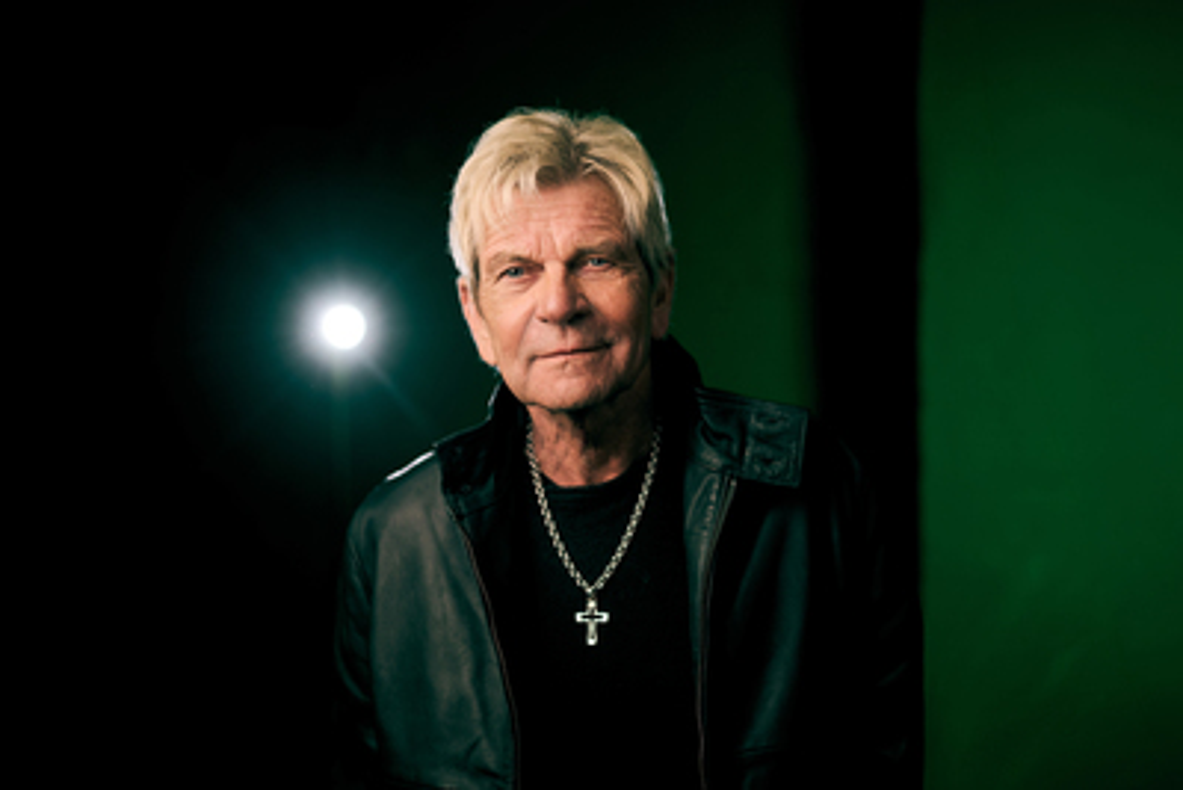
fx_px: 1808
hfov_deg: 36.2
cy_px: 395
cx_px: 592
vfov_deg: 24.6
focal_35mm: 55
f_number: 1.8
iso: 400
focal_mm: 55
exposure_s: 1/250
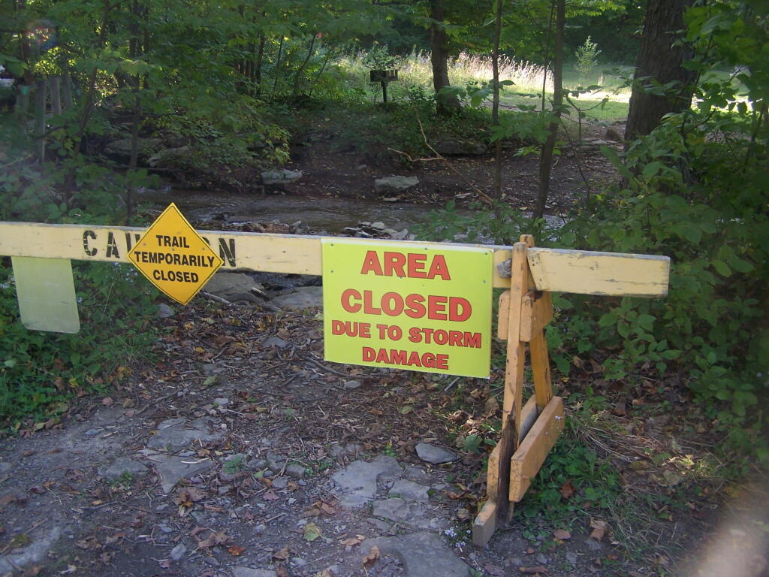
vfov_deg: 37.7
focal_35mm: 38
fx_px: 844
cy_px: 288
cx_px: 384
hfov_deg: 49.0
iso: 80
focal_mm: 6.3
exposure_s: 1/50
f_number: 2.8
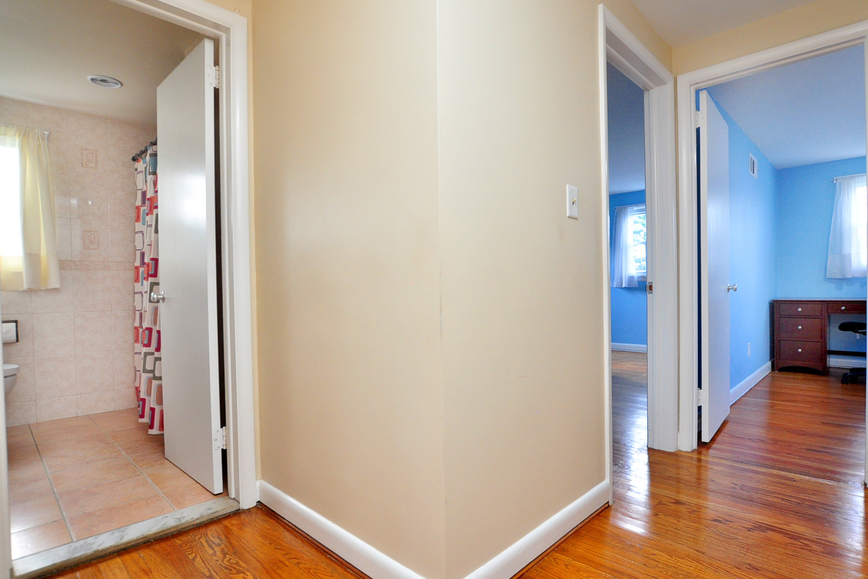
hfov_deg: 89.8
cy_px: 288
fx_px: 434
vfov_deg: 67.4
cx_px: 468
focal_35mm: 18
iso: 640
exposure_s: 1/60
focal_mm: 10
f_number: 4.5
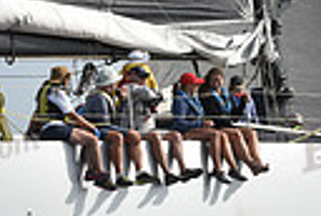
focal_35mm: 316
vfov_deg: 4.4
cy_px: 11
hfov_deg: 6.5
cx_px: 171
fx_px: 2824
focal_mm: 70
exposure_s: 1/1250
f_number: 9
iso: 320
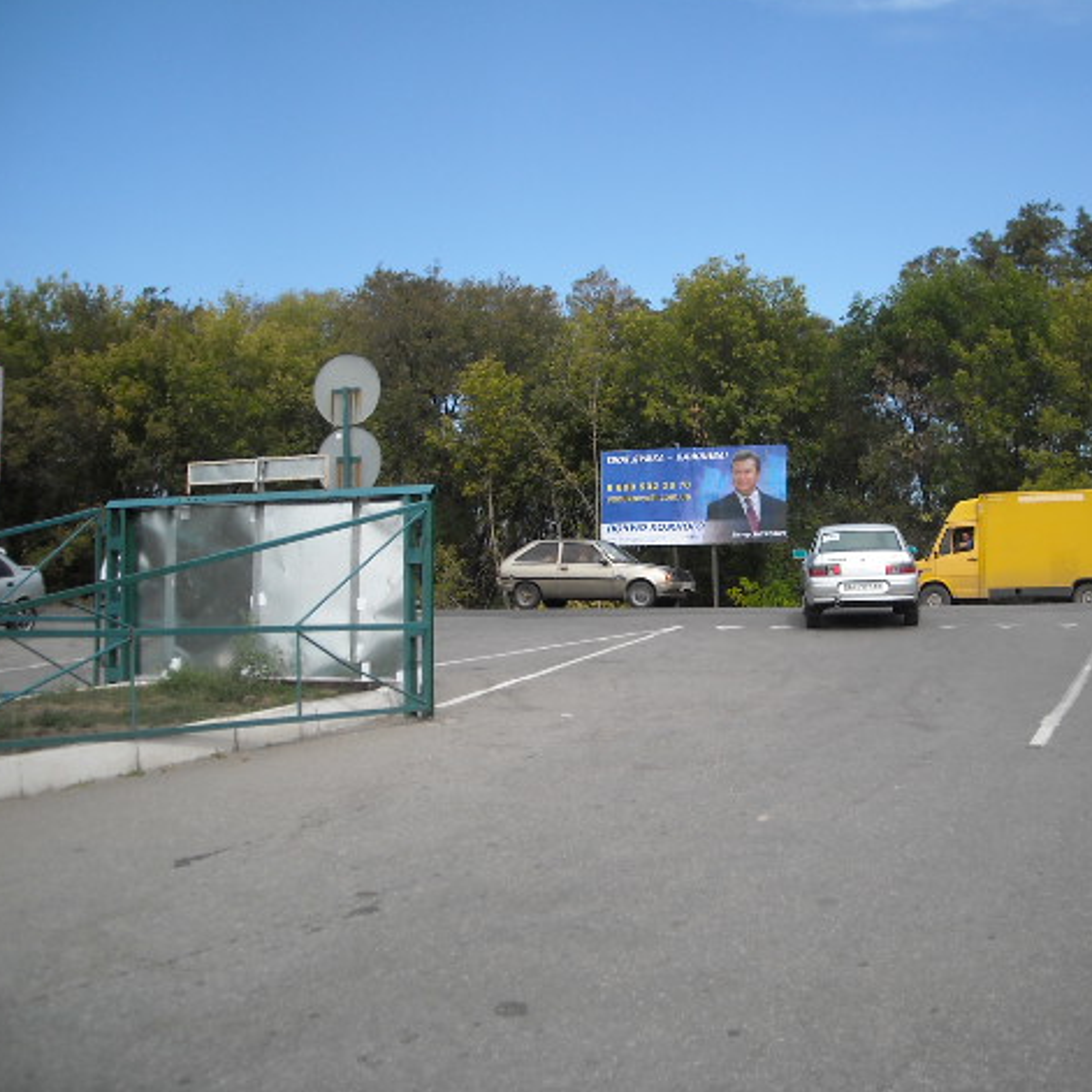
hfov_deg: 39.8
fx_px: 1499
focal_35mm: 42
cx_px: 672
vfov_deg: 40.0
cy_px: 543
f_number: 5.6
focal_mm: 5.7
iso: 64
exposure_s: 1/228
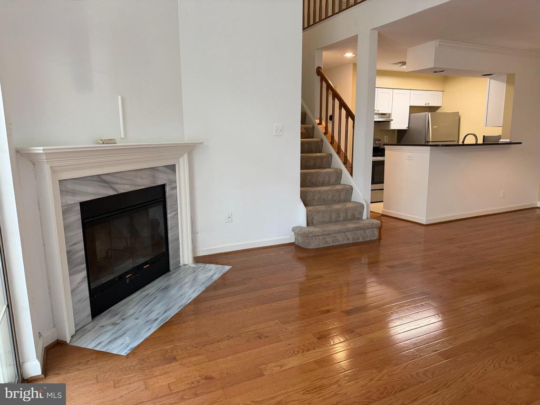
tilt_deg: -9.9
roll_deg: +0.6
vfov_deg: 56.8
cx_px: 270
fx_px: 374
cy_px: 202
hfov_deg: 71.6
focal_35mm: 24
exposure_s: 1/120
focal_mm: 6.76
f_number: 1.78
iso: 200
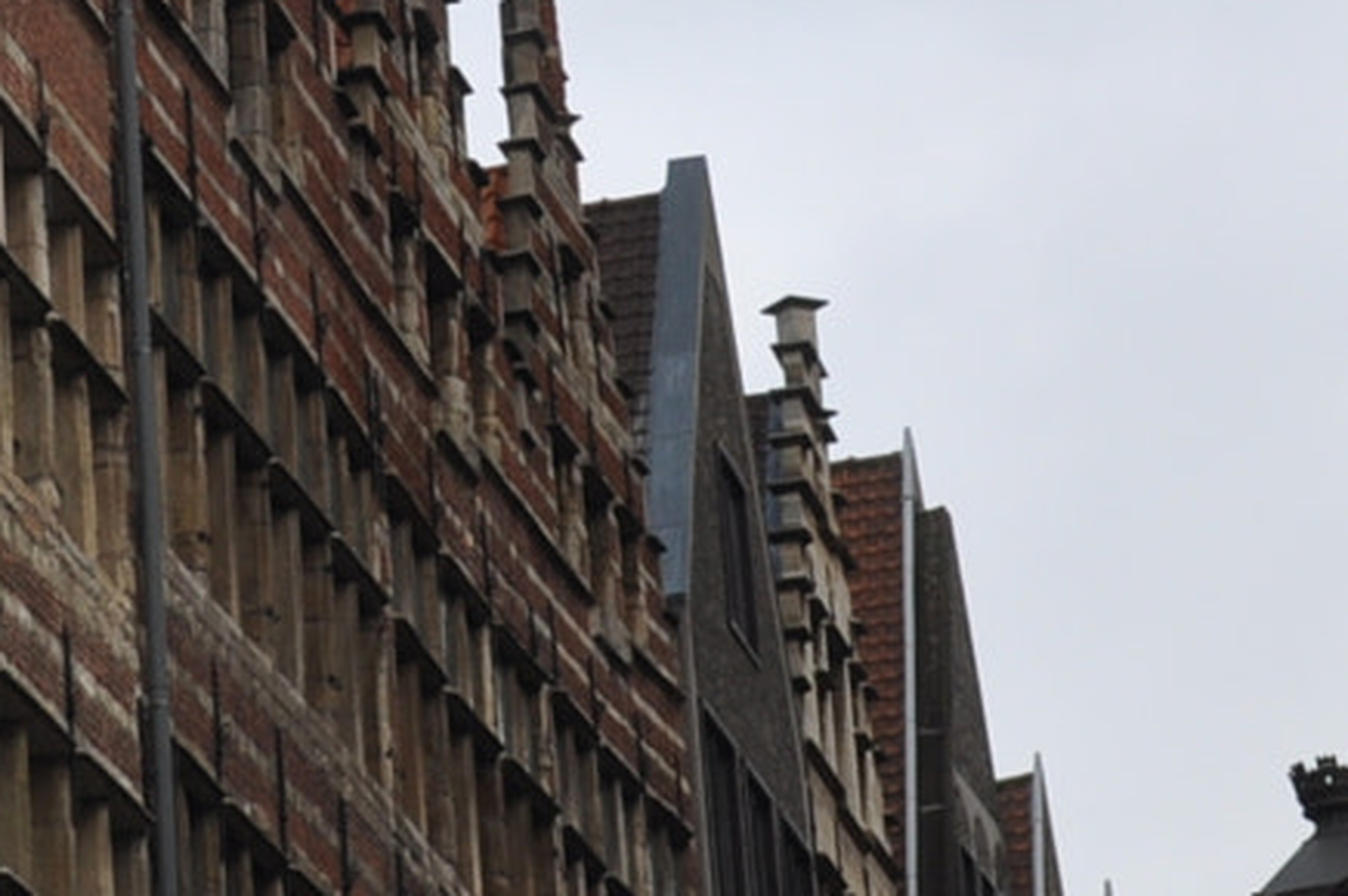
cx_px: 380
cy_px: 80
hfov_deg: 12.1
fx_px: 6323
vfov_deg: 8.1
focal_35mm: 169
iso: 200
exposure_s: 1/100
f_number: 10
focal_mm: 24
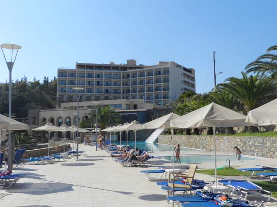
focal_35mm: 38
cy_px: 104
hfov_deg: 49.0
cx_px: 138
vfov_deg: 37.7
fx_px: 304
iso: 160
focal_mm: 6.7
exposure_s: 1/1000
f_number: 5
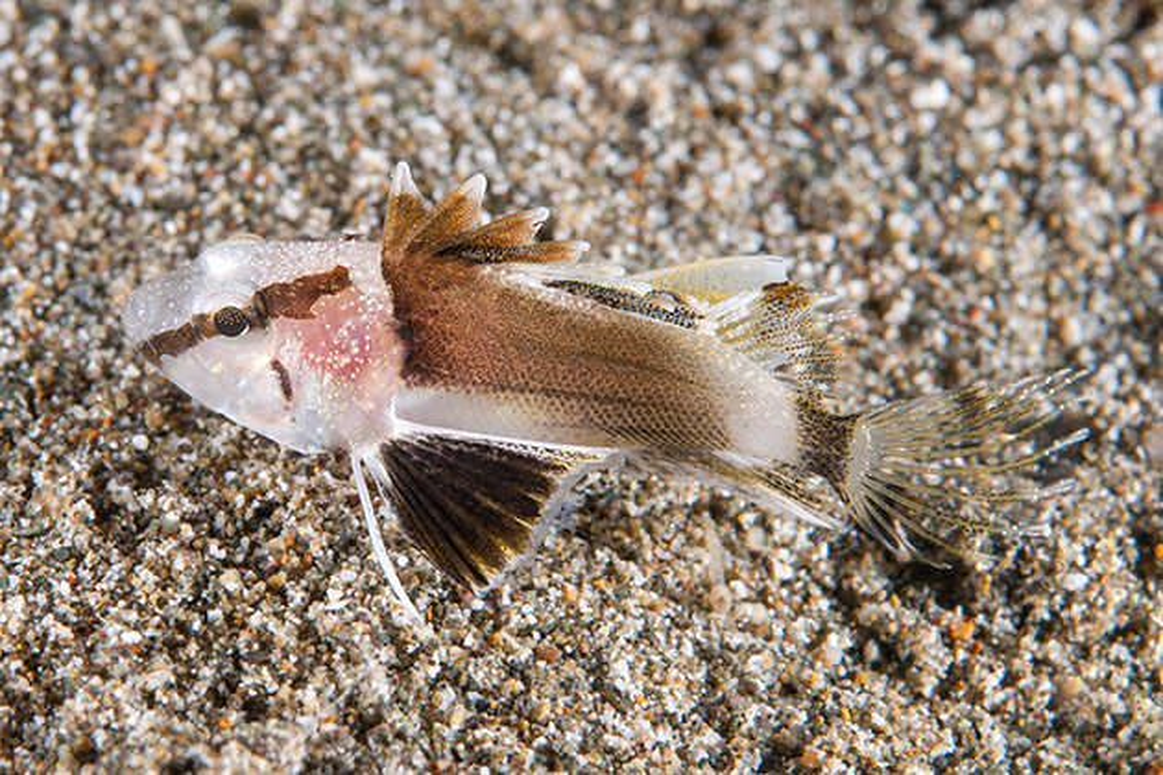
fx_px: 2907
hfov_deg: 22.6
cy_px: 388
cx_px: 582
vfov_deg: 15.2
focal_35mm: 90
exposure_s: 1/60
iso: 100
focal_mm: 60
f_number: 22
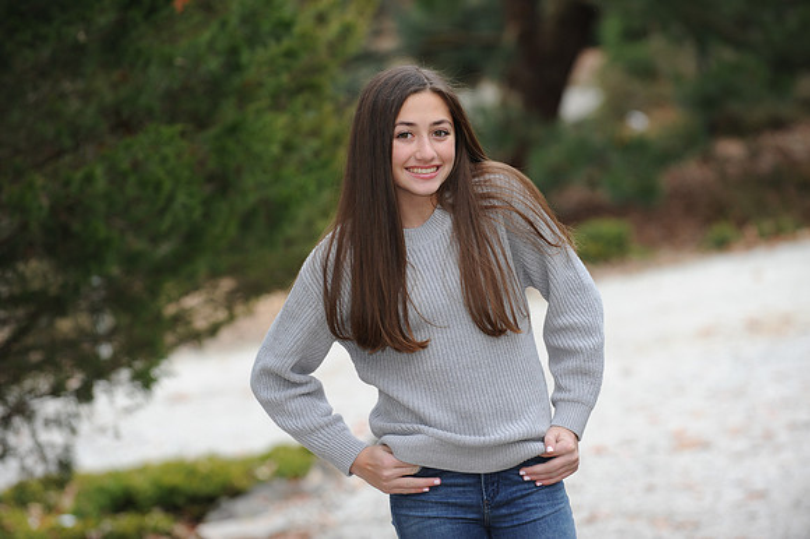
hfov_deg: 13.7
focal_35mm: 150
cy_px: 270
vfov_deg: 9.1
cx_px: 405
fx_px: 3373
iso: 400
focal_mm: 150
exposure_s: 1/160
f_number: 4.5
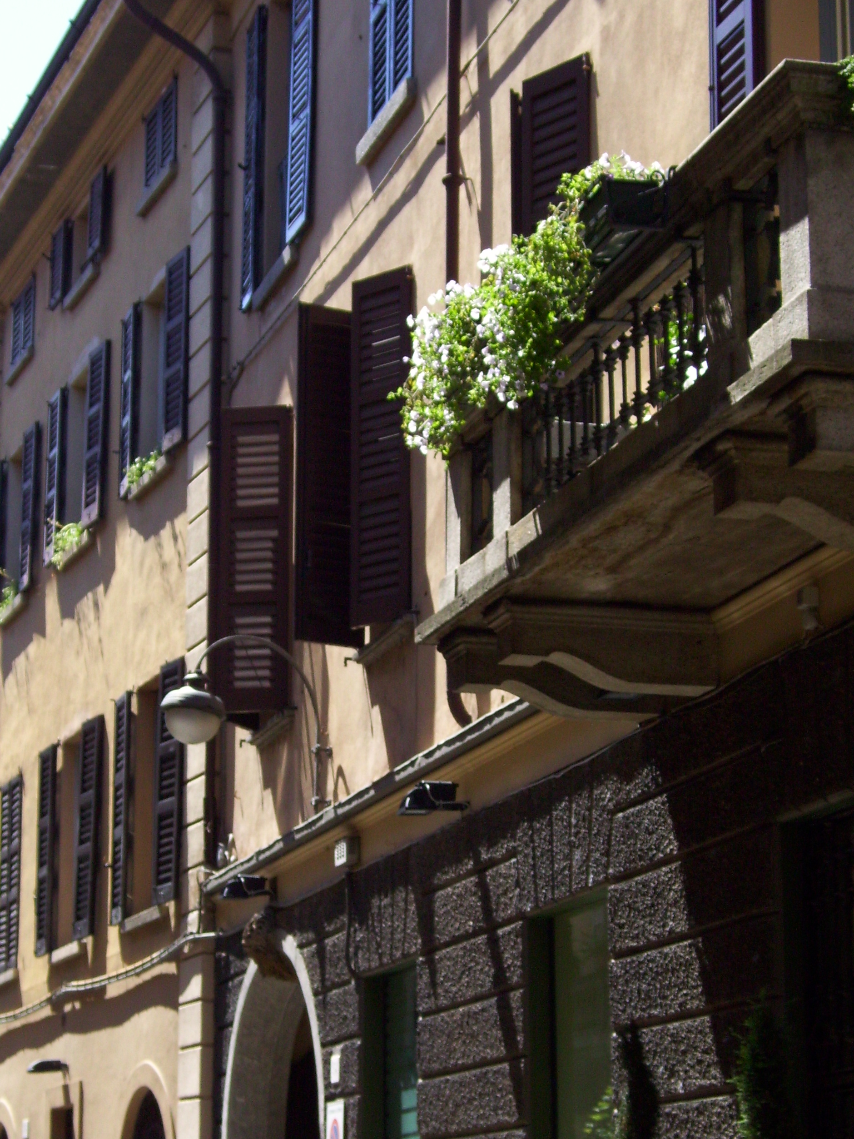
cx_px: 323
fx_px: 2994
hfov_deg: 16.2
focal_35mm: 91
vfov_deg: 21.5
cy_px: 676
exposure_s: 1/200
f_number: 4.1
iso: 80
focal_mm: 11
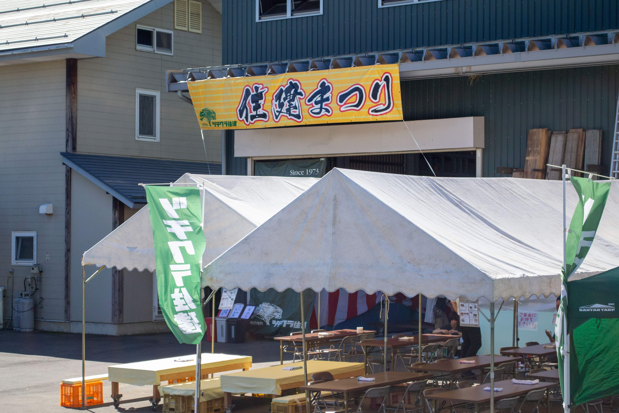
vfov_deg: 18.9
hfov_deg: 28.1
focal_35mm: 72
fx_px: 1238
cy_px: 206
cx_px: 310
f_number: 5.6
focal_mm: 48
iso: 800
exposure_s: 1/1600
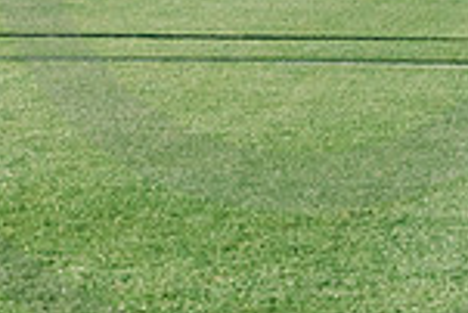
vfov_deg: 5.1
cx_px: 288
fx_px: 3487
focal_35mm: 268
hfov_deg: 7.7
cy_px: -91
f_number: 8
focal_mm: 70
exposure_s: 1/1600
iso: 1250
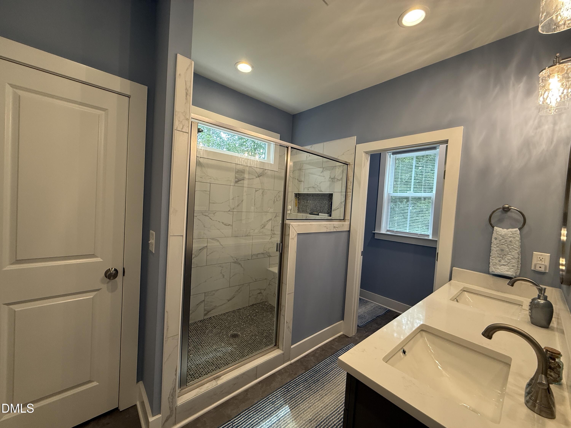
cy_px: 214
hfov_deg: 102.1
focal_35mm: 14
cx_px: 286
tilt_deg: -2.2
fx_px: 231
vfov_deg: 85.7
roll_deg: -3.3
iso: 160
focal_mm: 2.22
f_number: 2.2
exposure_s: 1/120
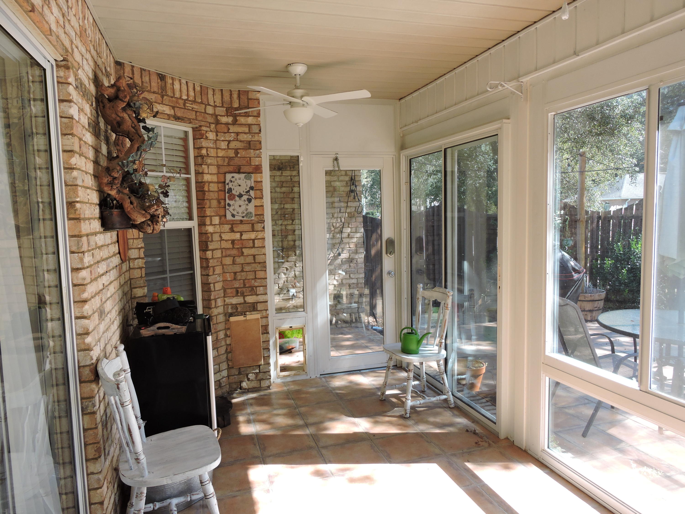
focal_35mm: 24
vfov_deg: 56.8
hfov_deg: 71.6
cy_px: 257
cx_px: 342
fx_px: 475
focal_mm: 4.3
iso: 100
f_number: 3.3
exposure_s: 1/80
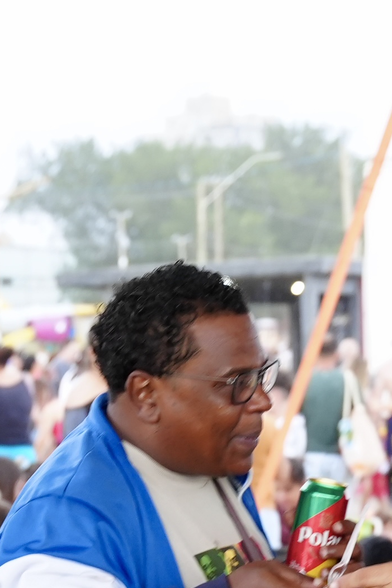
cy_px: 561
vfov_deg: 11.7
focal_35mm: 174
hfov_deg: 7.8
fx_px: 2842
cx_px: 408
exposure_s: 1/160
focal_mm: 39.7
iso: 1000
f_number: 3.5
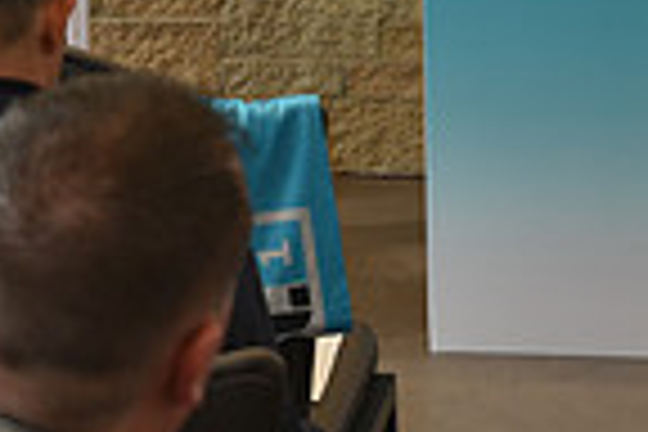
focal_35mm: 129
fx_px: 2322
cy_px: -385
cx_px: -45
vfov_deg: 10.0
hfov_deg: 15.5
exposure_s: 1/60
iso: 400
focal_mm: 32
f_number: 4
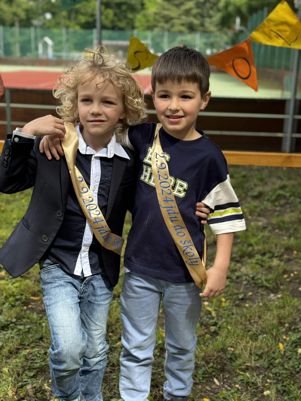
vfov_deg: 39.7
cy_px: 200
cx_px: 150
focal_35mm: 48
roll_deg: -0.9
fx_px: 557
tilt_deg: -13.6
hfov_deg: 30.3
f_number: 1.78
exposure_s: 1/627
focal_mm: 6.76
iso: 64
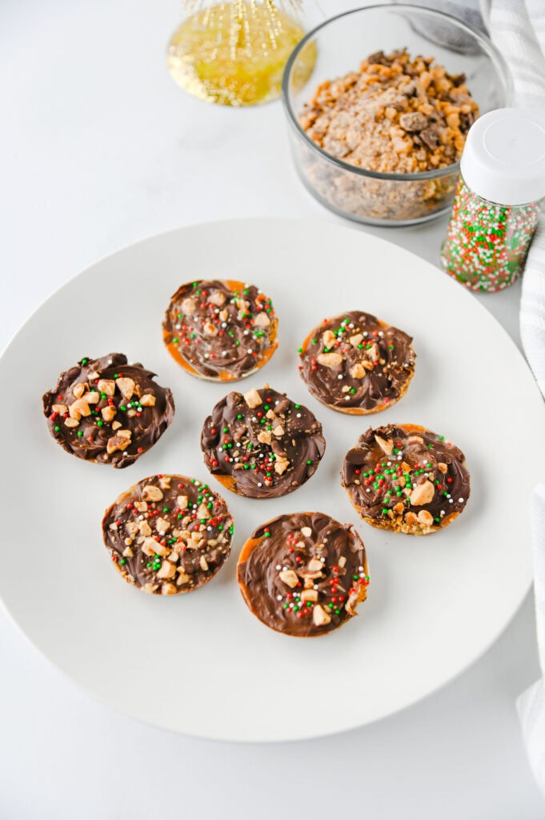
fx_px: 1137
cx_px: 272
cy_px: 410
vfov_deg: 39.6
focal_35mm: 50
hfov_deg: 26.9
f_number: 4
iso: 400
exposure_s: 1/160
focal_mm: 50
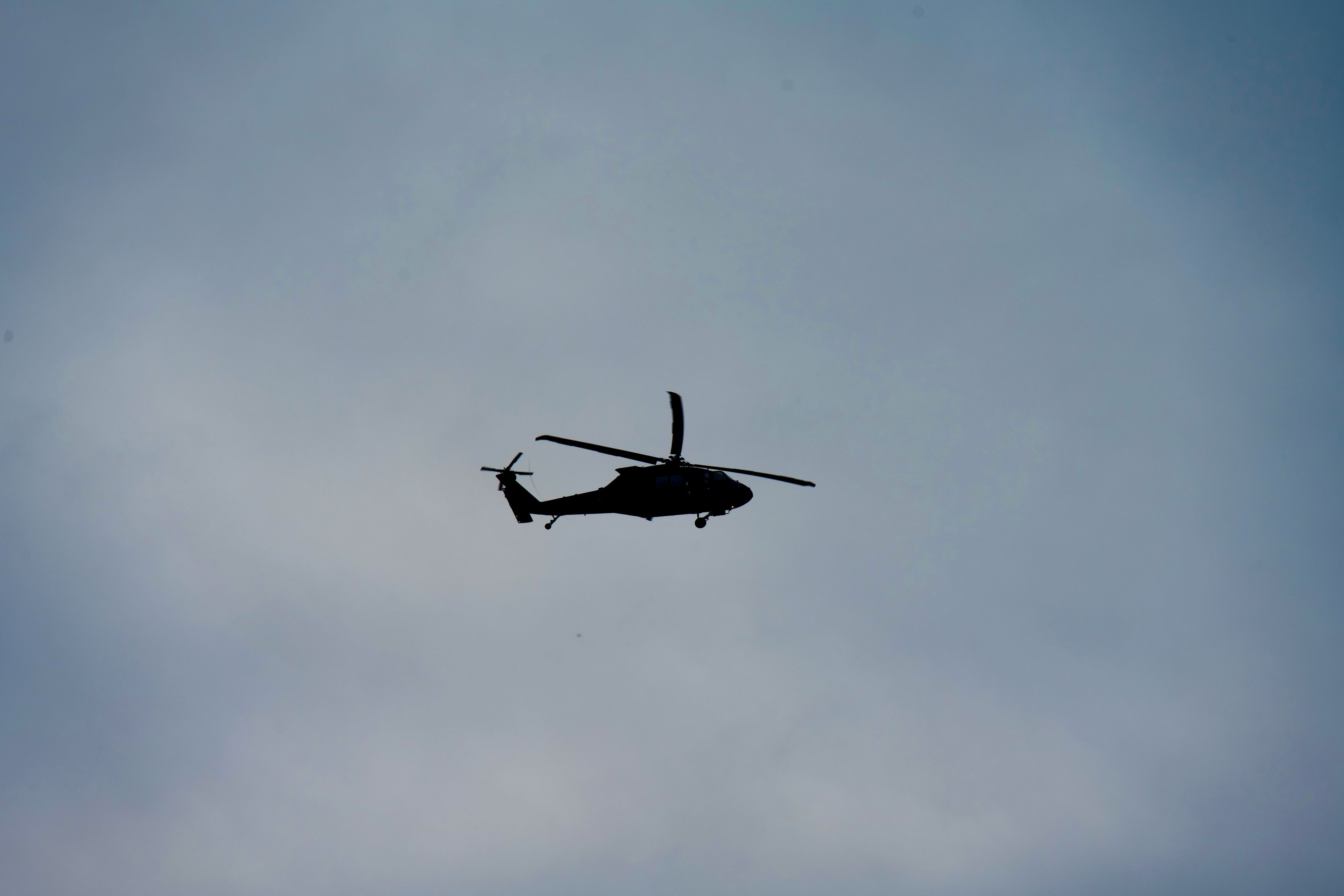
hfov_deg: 10.3
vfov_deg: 6.9
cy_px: 448
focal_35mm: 200
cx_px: 672
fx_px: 7466
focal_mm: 200
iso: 100
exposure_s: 1/1250
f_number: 9
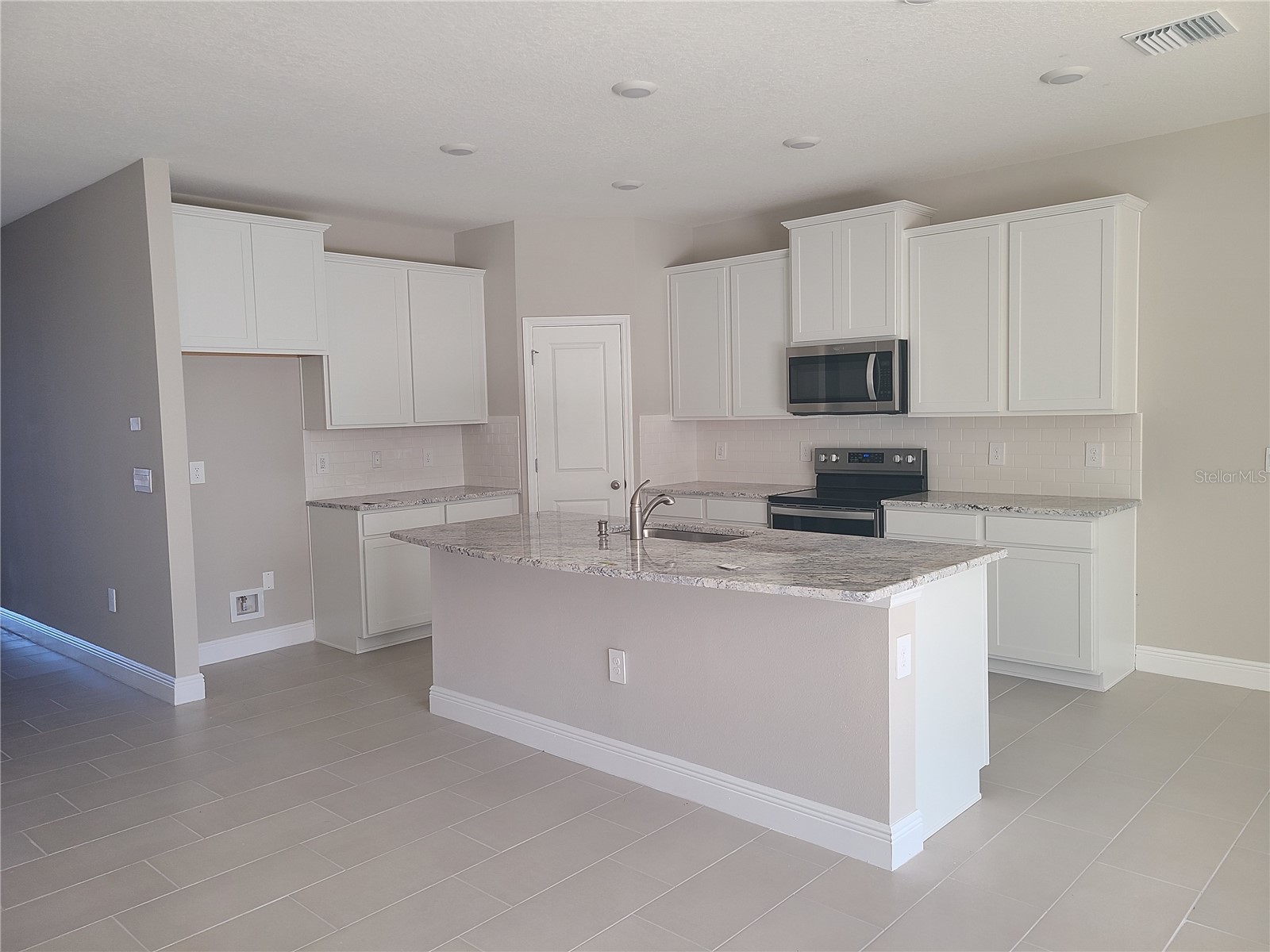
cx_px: 635
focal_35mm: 26
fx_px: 954
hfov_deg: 67.3
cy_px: 476
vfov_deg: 53.1
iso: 80
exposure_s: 1/100
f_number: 1.8
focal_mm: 5.4
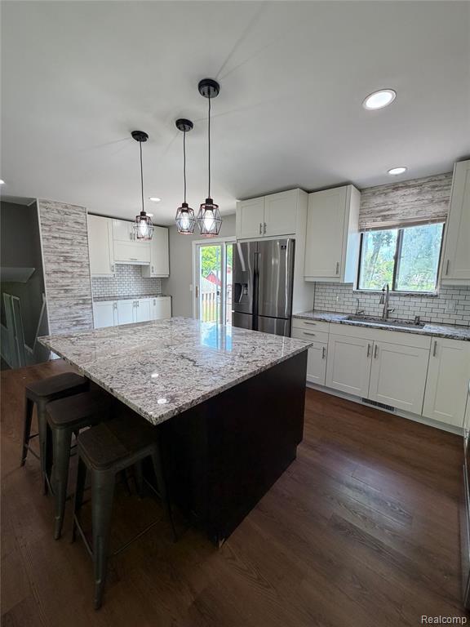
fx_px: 253
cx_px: 235
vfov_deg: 102.1
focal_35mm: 14
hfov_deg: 85.7
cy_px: 314
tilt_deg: -9.0
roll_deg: -0.9
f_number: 2.2
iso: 250
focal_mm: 2.22
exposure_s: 1/120
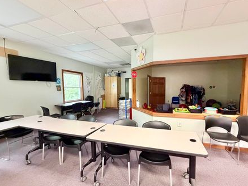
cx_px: 136
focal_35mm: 16
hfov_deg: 94.2
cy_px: 96
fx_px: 115
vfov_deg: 78.0
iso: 640
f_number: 2.2
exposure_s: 1/60
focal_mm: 2.22
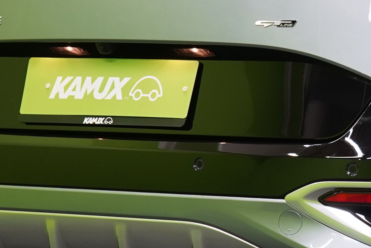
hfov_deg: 8.3
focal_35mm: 244
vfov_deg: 5.6
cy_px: 13
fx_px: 2515
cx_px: 556
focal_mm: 53
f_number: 5
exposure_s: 1/25
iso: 400
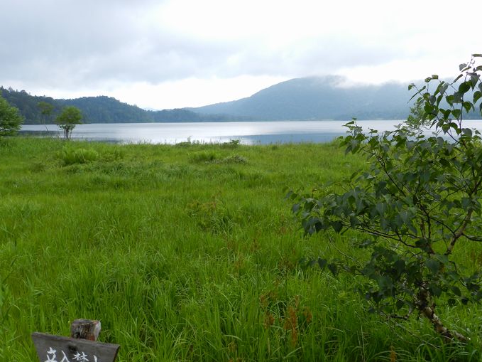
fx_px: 459
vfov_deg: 42.9
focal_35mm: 33
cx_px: 237
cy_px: 186
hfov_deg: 55.4
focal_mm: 5.6
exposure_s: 1/200
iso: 160
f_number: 3.7
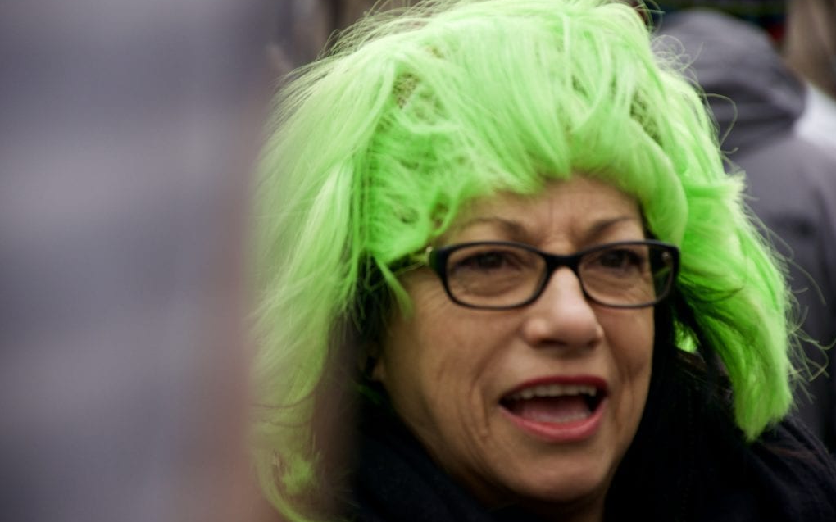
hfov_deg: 9.8
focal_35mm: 215
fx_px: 4897
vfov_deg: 6.1
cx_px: 419
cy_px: 256
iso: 360
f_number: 5.6
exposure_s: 1/500
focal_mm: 140
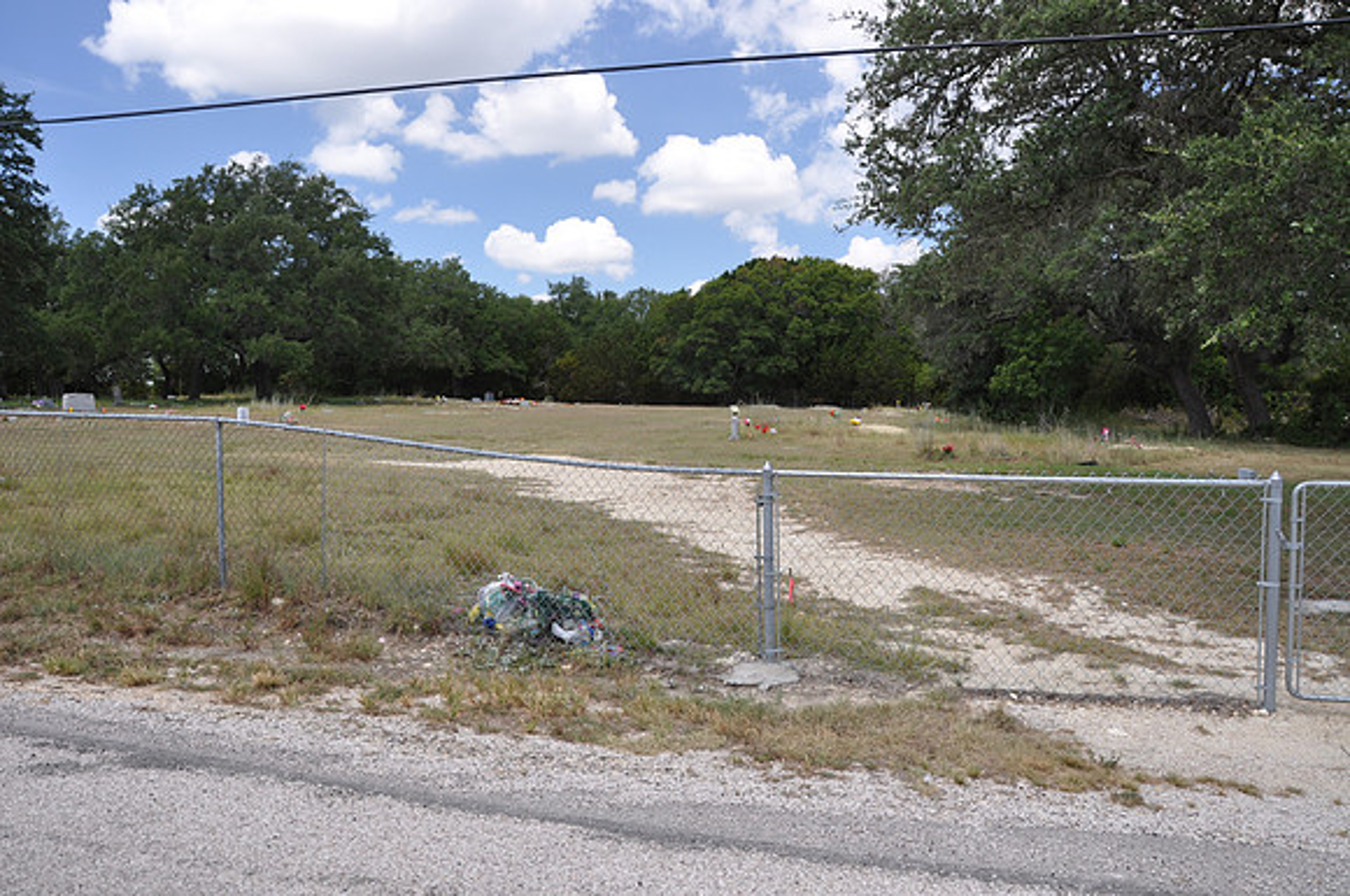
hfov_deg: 67.5
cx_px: 675
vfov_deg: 47.8
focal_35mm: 27
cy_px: 448
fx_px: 1011
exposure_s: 1/80
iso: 200
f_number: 9
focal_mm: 18
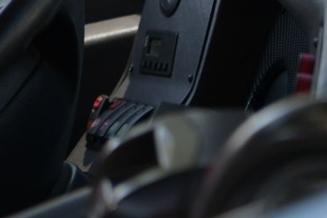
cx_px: -399
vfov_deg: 5.3
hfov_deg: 7.7
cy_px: -250
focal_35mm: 254
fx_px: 2307
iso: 640
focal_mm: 48
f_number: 4
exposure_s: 1/1250
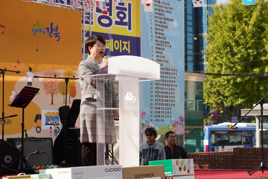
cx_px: 134
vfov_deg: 14.3
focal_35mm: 96
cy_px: 90
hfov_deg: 21.2
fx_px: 715
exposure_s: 1/200
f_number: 6.3
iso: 100
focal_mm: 96
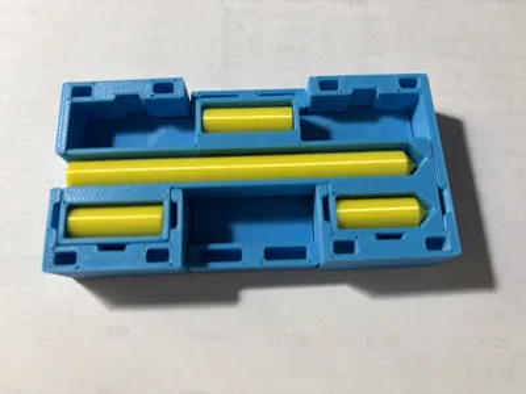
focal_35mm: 26
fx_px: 395
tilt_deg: -73.0
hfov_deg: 67.3
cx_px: 263
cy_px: 197
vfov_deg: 53.1
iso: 80
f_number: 1.6
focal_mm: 5.96
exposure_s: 1/100
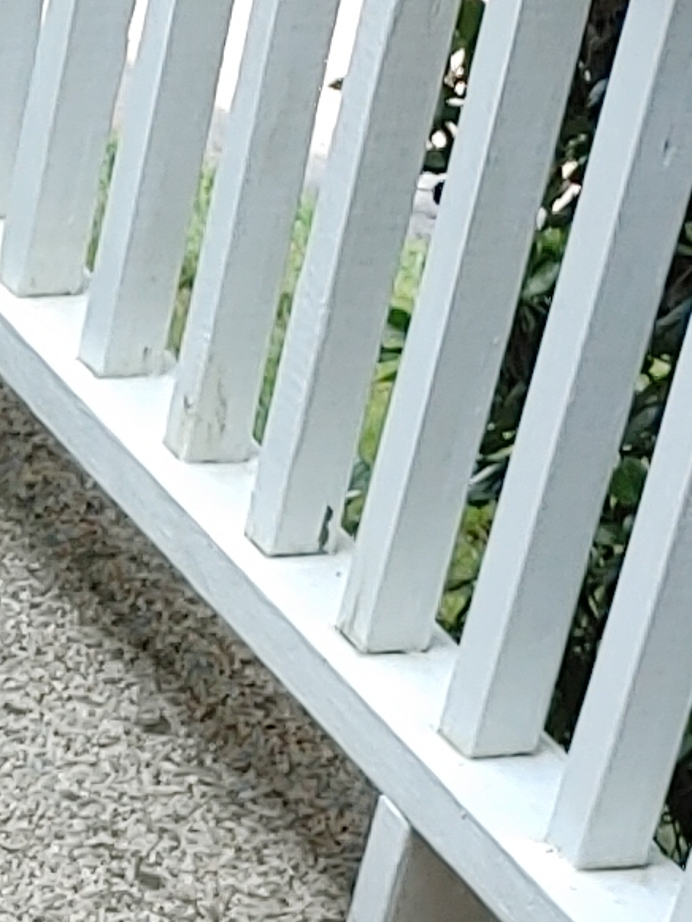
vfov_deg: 9.8
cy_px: 2169
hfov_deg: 7.8
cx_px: -911
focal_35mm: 179
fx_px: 4769
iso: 50
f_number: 1.8
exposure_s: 1/120
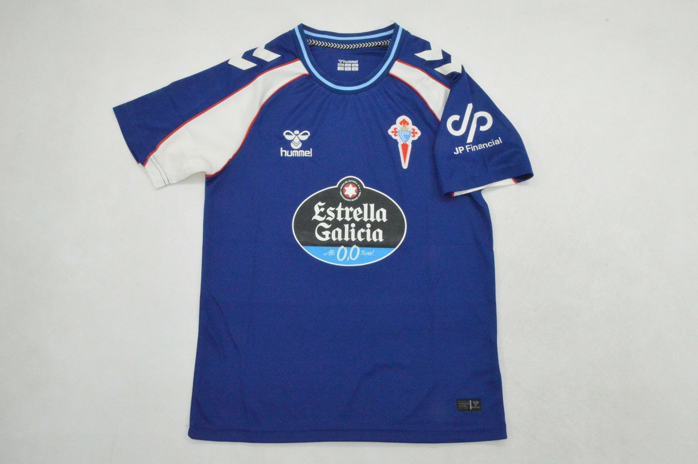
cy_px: 232
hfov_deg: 59.5
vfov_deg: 41.6
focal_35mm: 32
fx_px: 610
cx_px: 349
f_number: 25
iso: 6400
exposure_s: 1/125
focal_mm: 21
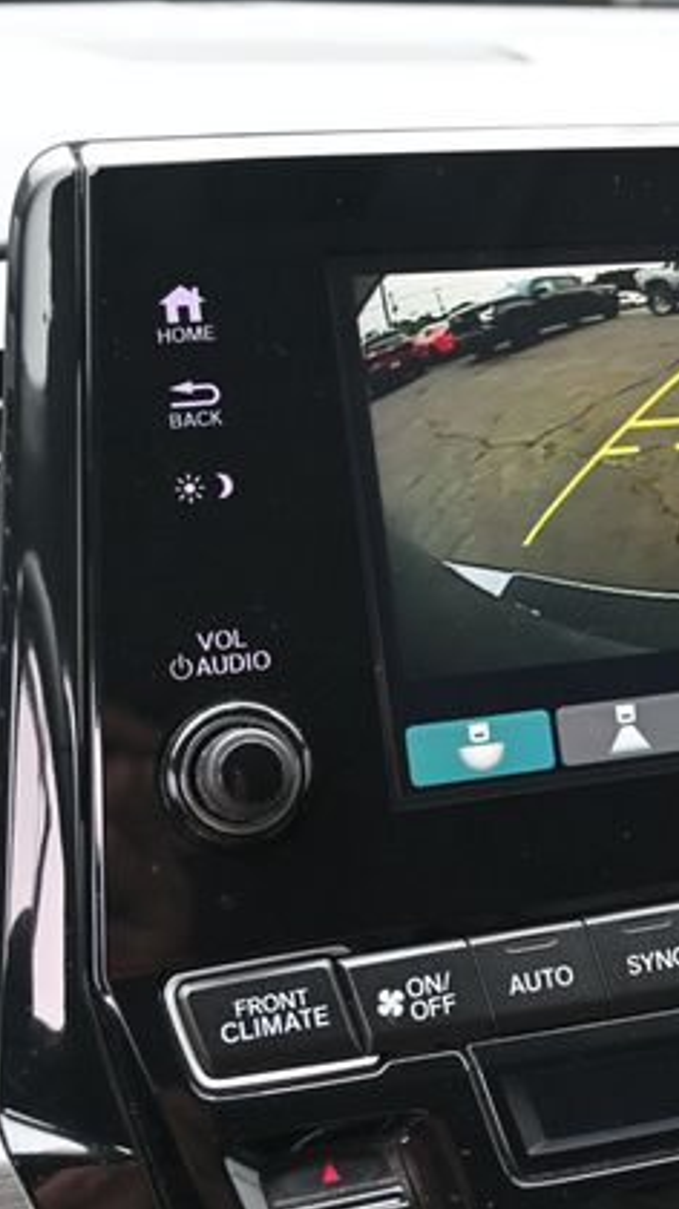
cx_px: 659
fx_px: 1916
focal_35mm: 60
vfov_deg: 35.0
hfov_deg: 19.6
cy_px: 604
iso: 900
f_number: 4.2
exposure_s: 1/125
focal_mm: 25
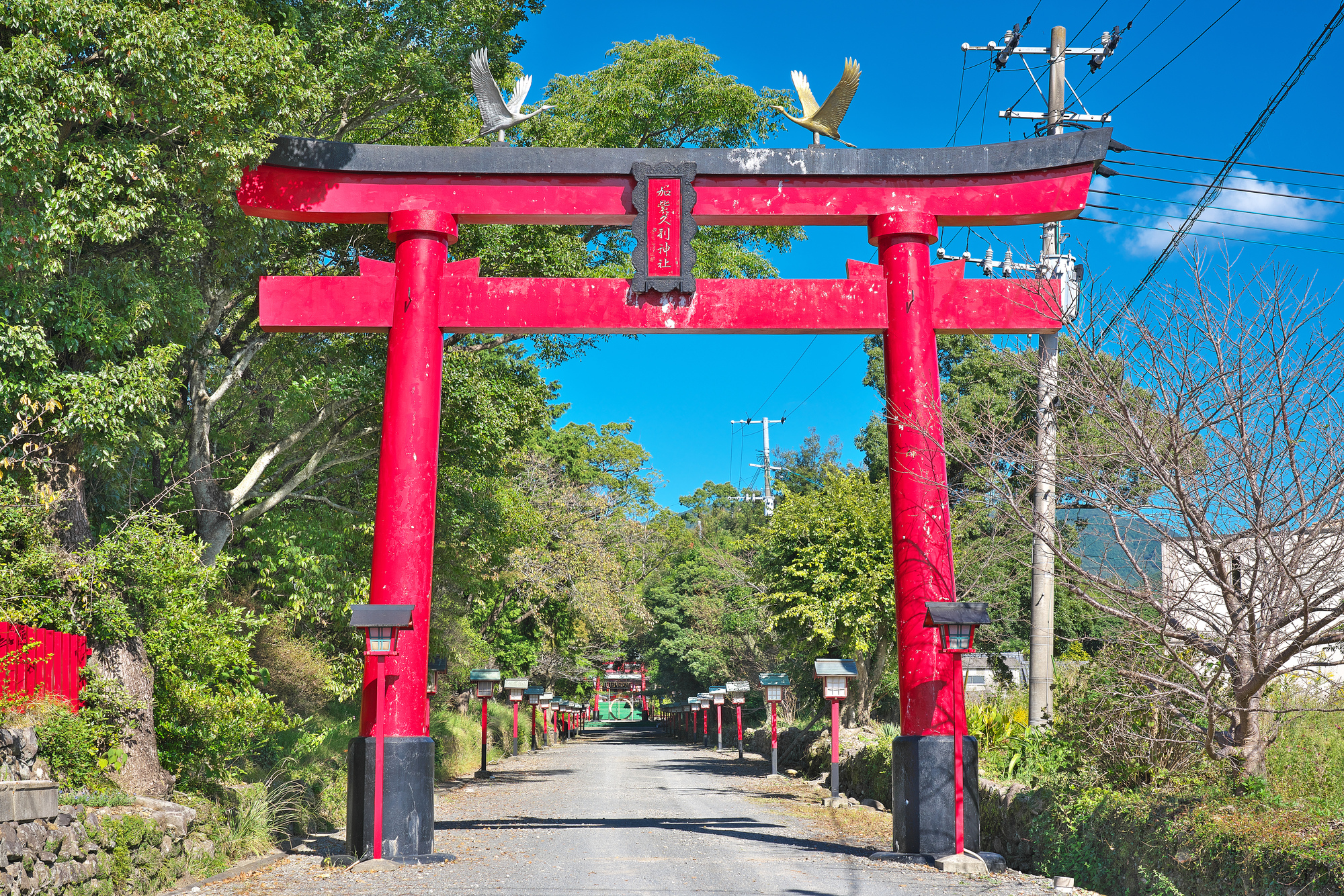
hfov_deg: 38.9
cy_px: 448
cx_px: 672
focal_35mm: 51
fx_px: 1904
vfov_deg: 26.5
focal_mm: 51
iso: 100
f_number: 10
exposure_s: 1/125
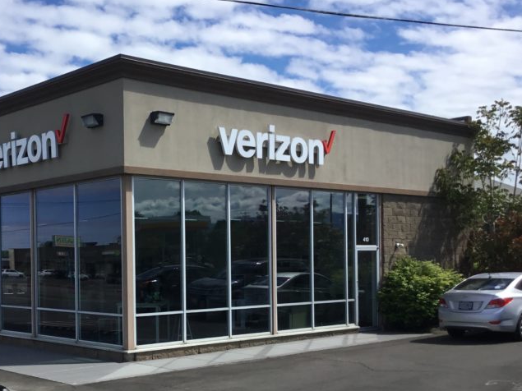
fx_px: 754
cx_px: 159
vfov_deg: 28.9
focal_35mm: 50
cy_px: 261
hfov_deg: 37.6
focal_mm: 3.3
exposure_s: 1/1664
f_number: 2.4
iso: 25
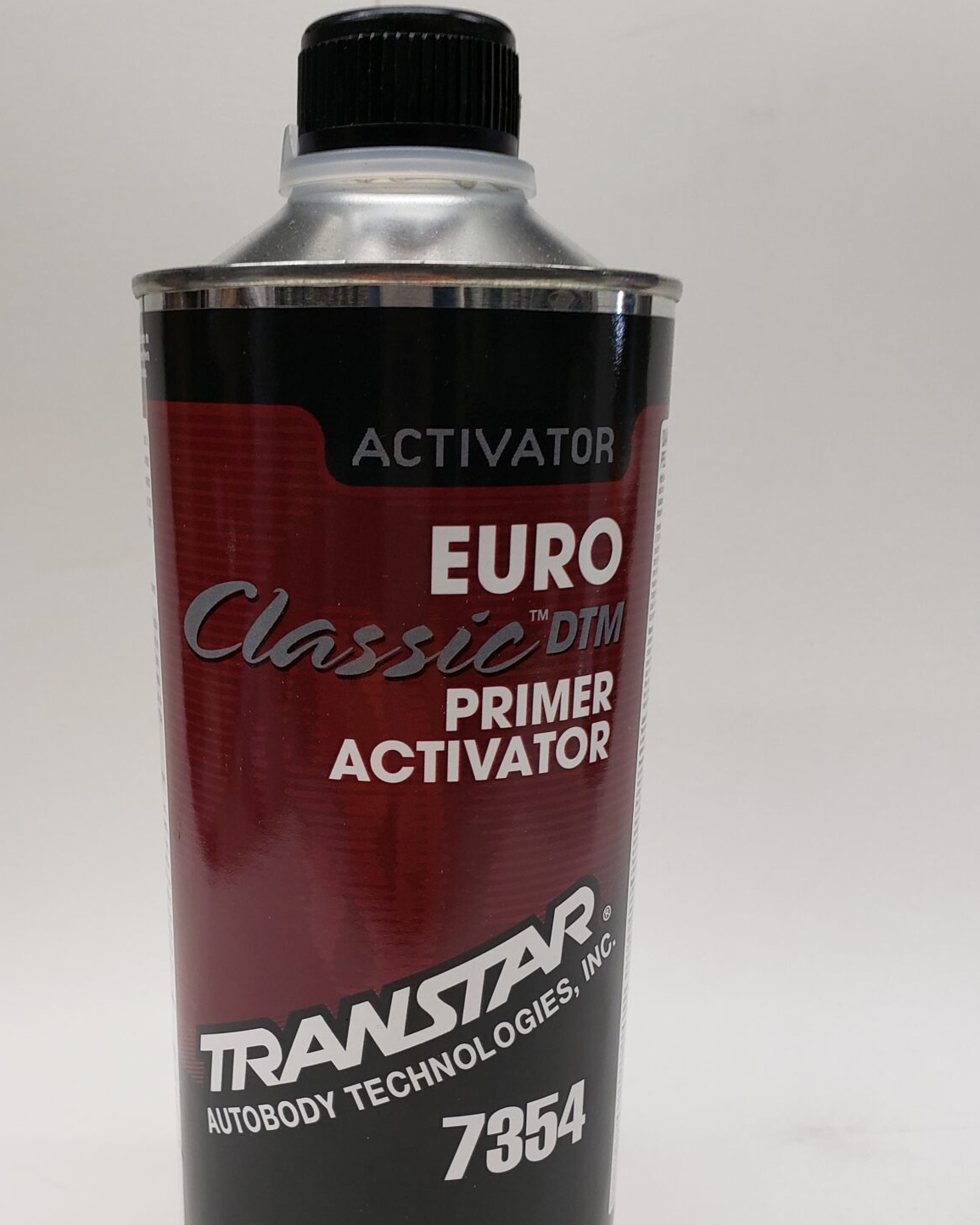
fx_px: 1305
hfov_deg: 40.9
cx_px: 377
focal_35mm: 36
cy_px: 819
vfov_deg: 49.4
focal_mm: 4.3
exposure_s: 1/60
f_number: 2.4
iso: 125
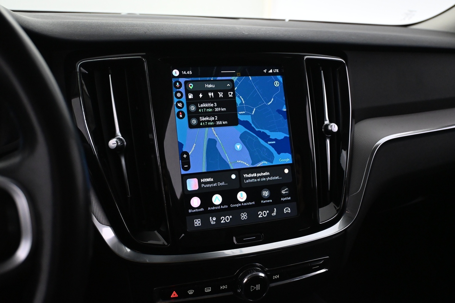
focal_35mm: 34
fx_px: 427
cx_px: 228
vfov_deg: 39.1
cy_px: 152
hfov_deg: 56.1
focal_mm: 22.5
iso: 3200
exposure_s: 1/100
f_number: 4
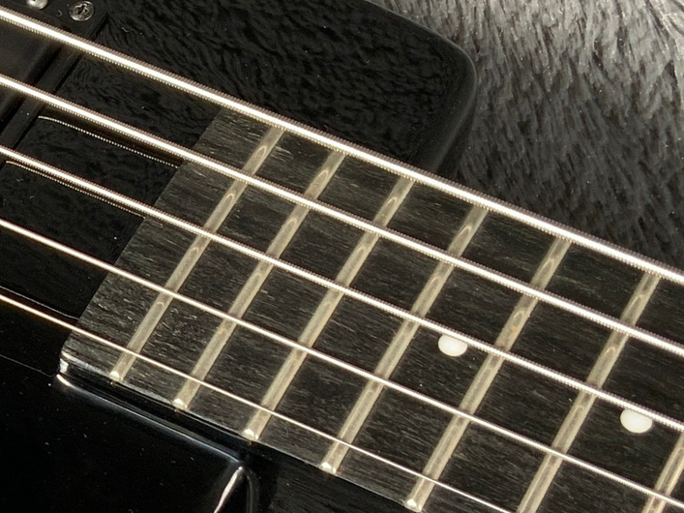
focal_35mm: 105
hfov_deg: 17.7
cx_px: -180
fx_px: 2074
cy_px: 302
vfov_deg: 14.1
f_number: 1.8
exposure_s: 1/52
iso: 80
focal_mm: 3
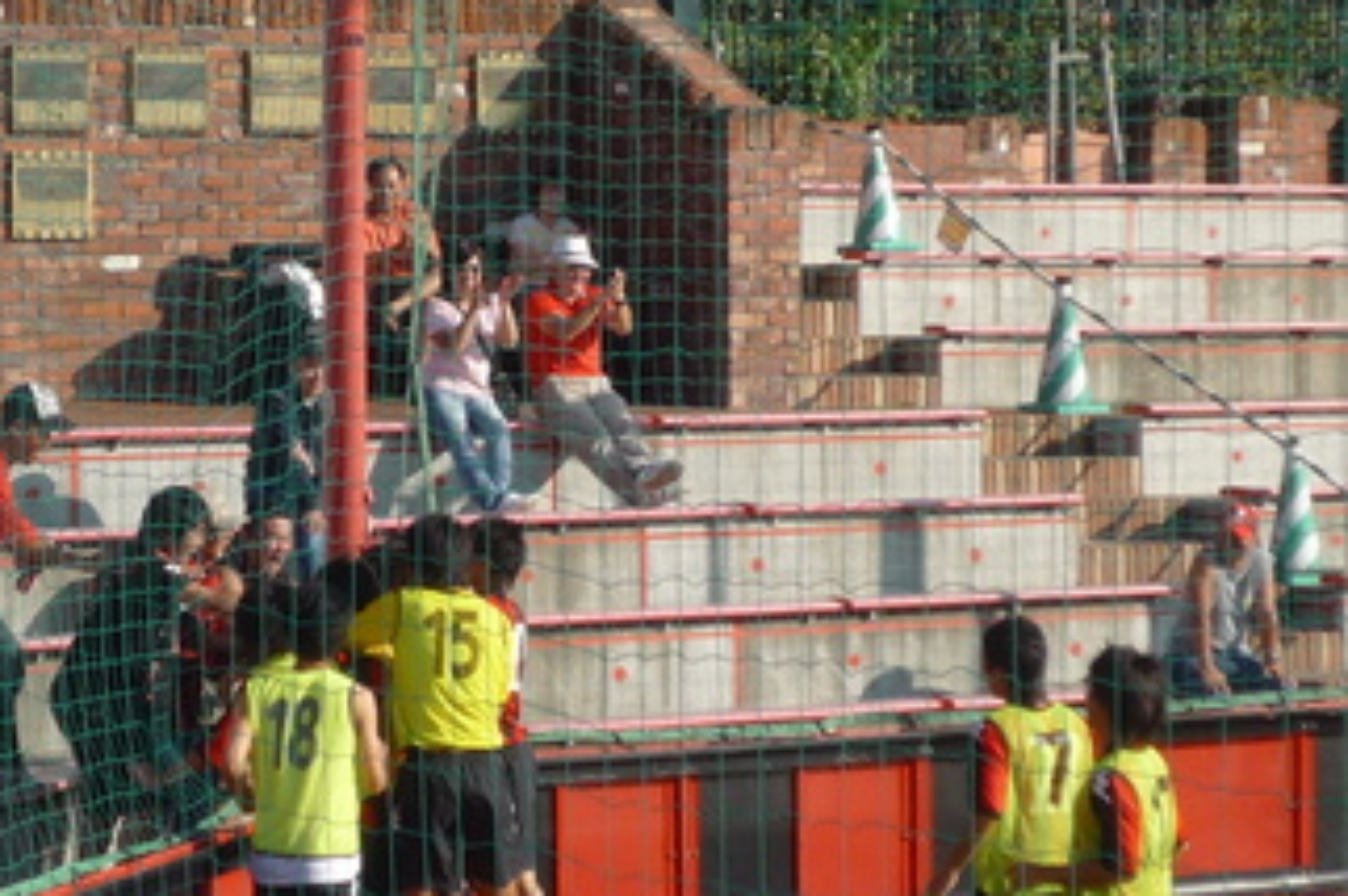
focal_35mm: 144
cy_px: 546
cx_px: 632
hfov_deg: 14.3
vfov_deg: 9.5
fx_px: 5386
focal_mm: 10.4
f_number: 4.7
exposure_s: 1/640
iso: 100
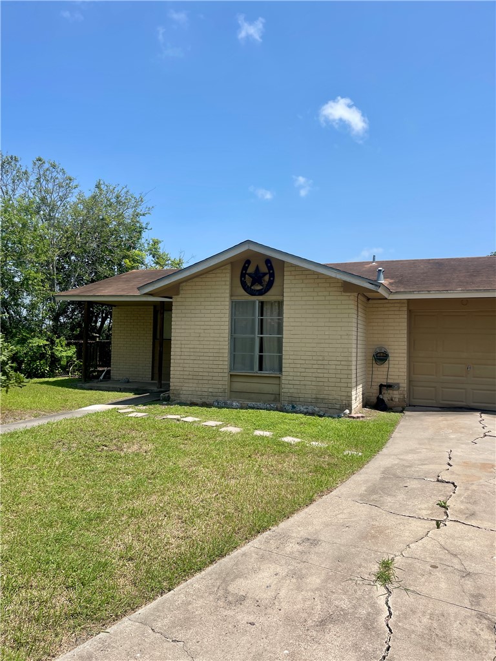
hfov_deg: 54.9
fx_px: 478
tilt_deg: +2.5
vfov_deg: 69.4
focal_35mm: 25
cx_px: 248
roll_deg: -2.0
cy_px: 330
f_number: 1.6
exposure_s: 1/4049
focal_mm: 5.1
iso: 32
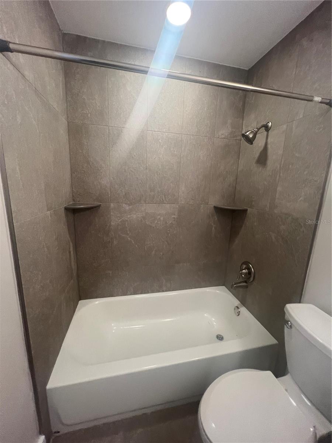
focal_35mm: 13
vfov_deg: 106.2
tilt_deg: -10.5
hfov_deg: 89.9
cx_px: 166
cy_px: 222
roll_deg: -0.8
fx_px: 166
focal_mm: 1.57
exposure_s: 1/120
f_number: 1.8
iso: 250
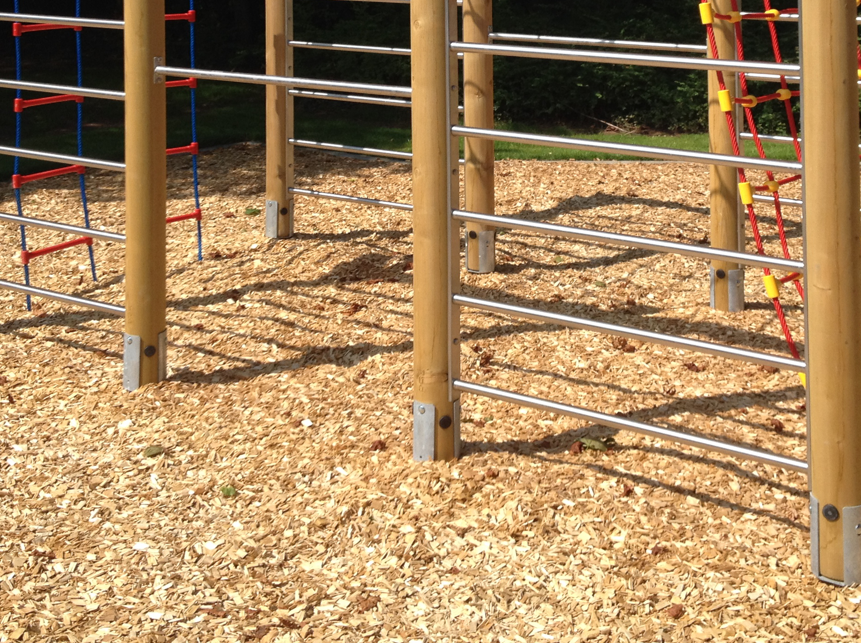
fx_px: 1441
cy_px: 123
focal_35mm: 58
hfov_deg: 33.2
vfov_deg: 24.7
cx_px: 513
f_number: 2.4
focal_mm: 4.28
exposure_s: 1/1534
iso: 50
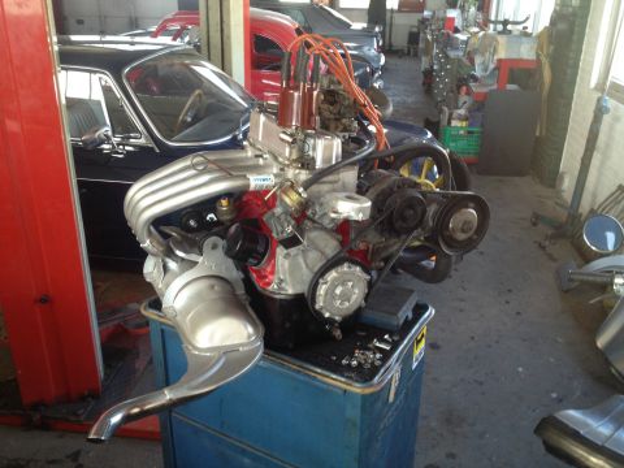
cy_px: 234
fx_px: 631
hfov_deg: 52.6
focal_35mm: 35
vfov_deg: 40.7
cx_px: 312
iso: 64
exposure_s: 1/20
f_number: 2.4
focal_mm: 4.28
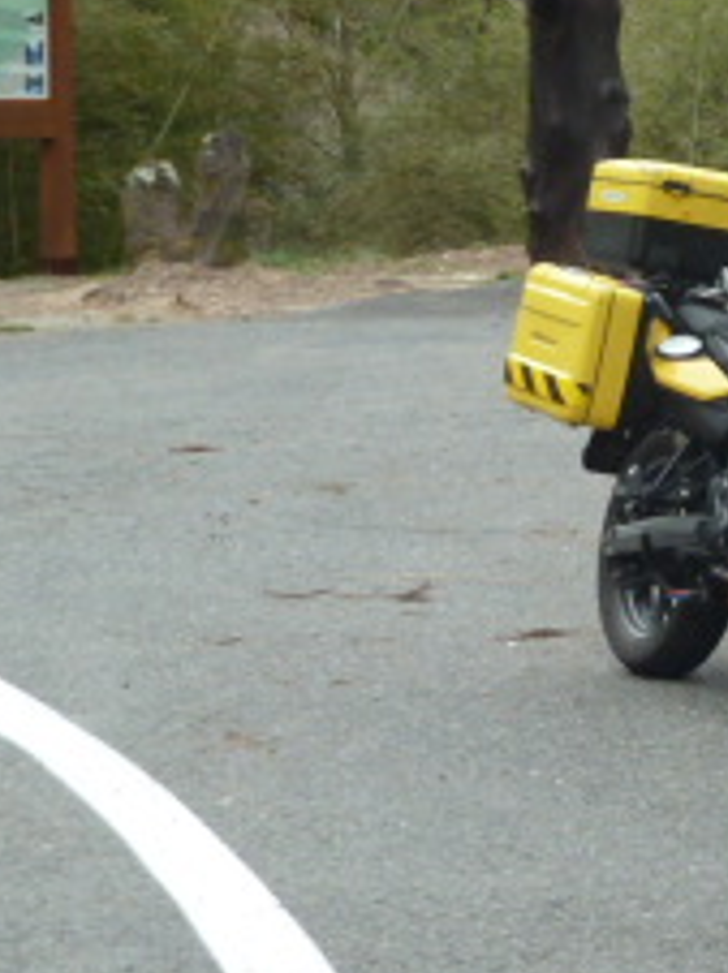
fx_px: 4383
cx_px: 1034
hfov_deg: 9.3
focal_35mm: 156
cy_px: 241
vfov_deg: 12.6
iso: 160
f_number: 3.9
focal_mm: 9.1
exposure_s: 1/80
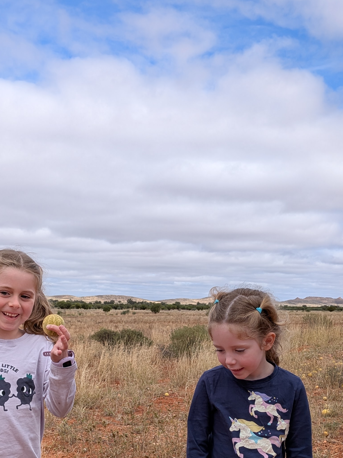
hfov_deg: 30.9
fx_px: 621
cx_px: 170
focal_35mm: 47
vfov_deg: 39.7
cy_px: 325
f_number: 1.7
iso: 30
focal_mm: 4.53
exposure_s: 1/1634
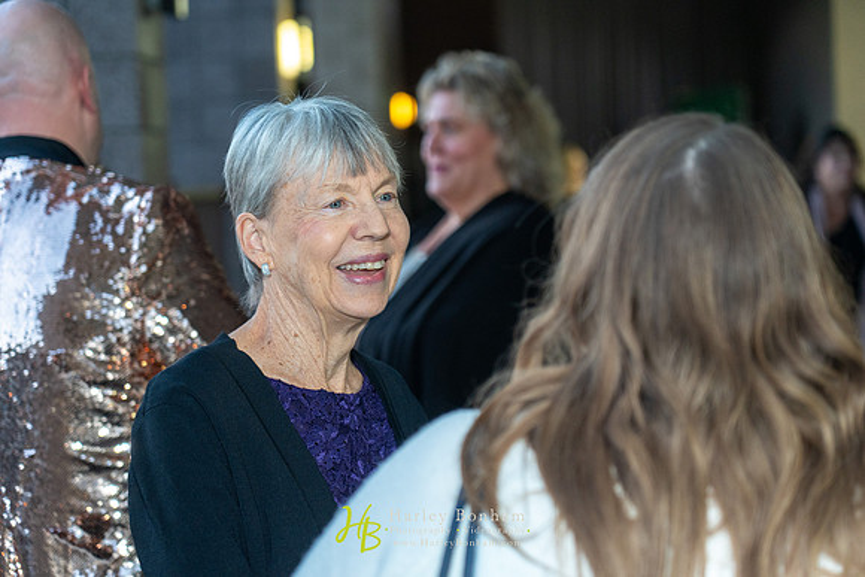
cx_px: 432
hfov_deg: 20.0
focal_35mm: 102
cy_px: 288
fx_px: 2451
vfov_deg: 13.4
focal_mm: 102
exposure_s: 1/160
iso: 1600
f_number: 4
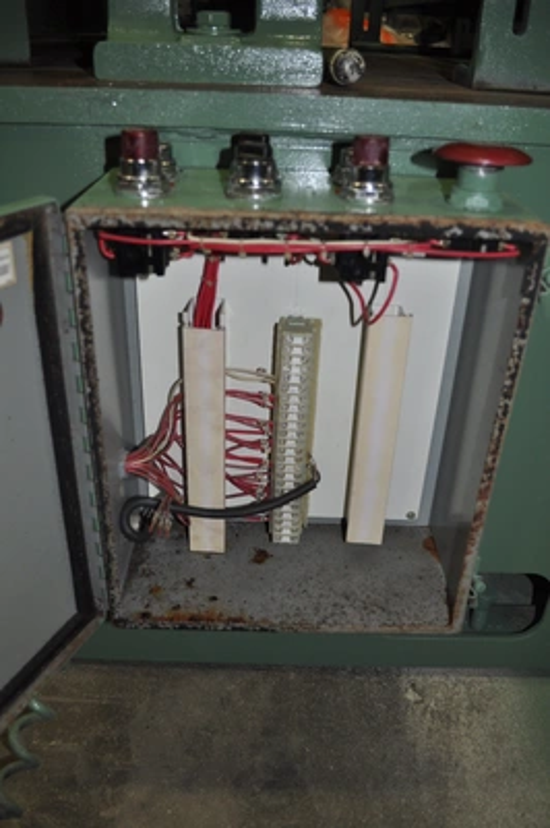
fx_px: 689
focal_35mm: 30
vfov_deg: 62.0
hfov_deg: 43.5
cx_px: 275
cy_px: 414
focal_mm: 20
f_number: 3.8
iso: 450
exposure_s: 1/60
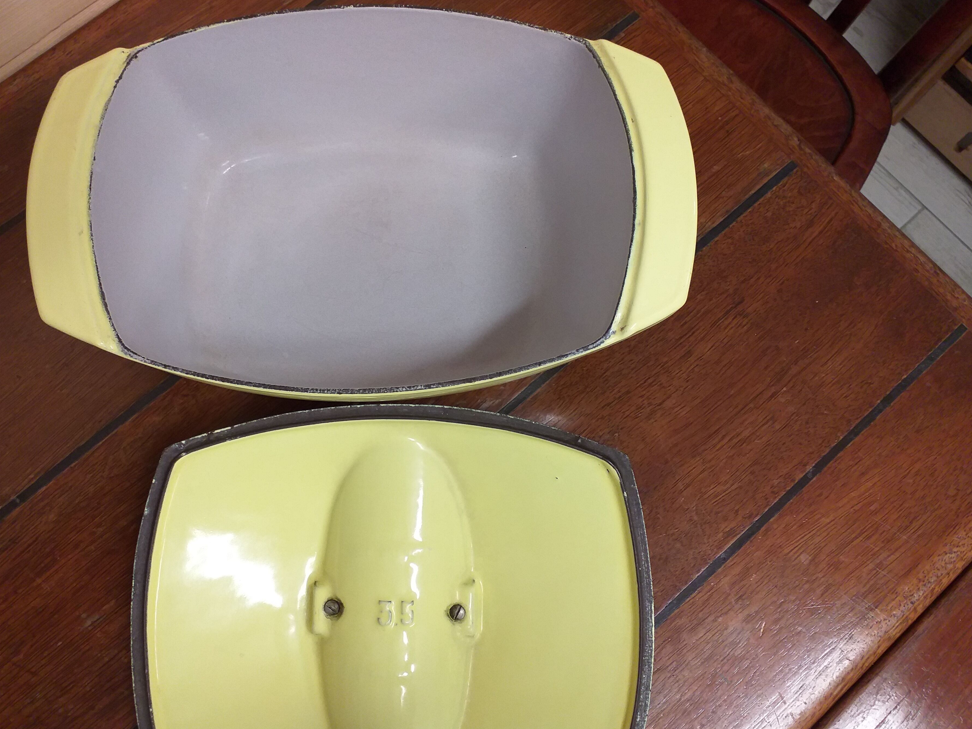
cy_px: 391
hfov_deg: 59.8
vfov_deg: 46.8
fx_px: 842
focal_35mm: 30
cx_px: 436
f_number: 1.9
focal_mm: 3.6
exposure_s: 1/50
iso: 125
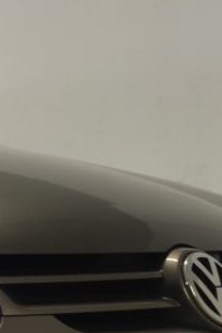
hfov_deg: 12.3
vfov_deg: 20.5
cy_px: 318
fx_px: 897
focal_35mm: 97
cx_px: -238
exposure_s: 1/100
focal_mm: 6.72
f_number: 1.69
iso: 251
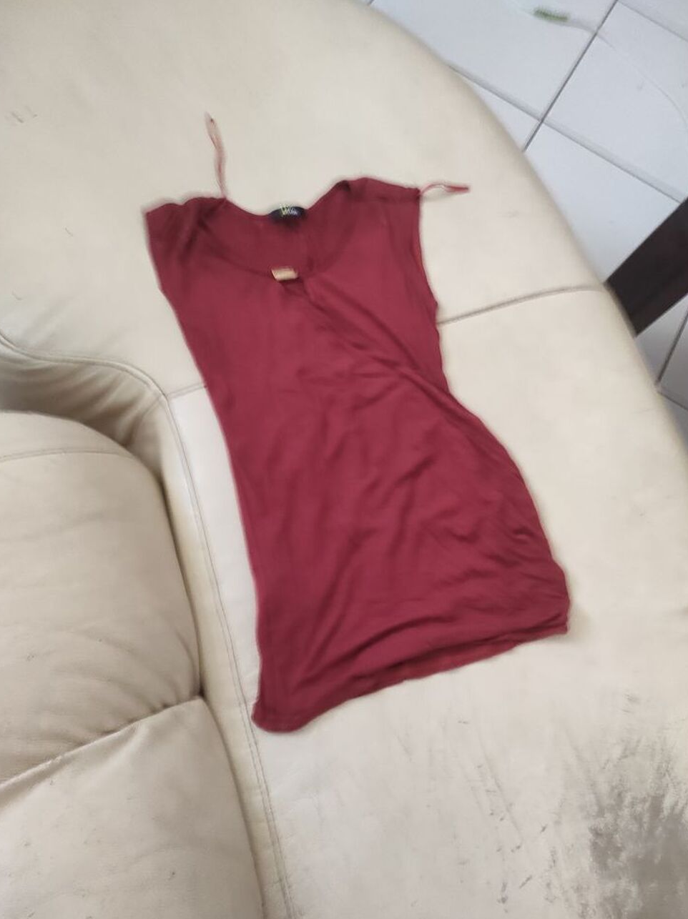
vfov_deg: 67.3
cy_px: 475
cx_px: 339
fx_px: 690
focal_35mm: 26
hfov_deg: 53.0
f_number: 1.89
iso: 1614
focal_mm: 5.43
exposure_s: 1/20
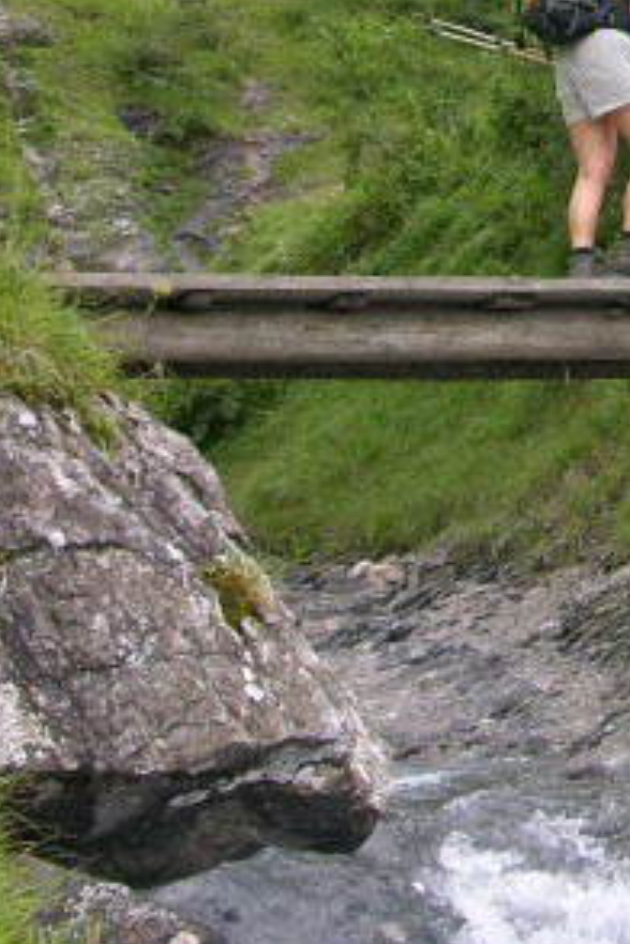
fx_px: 2494
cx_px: 900
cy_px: 64
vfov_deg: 20.9
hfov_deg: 13.7
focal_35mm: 95
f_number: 4
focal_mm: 8.9
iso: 50
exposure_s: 1/84.1
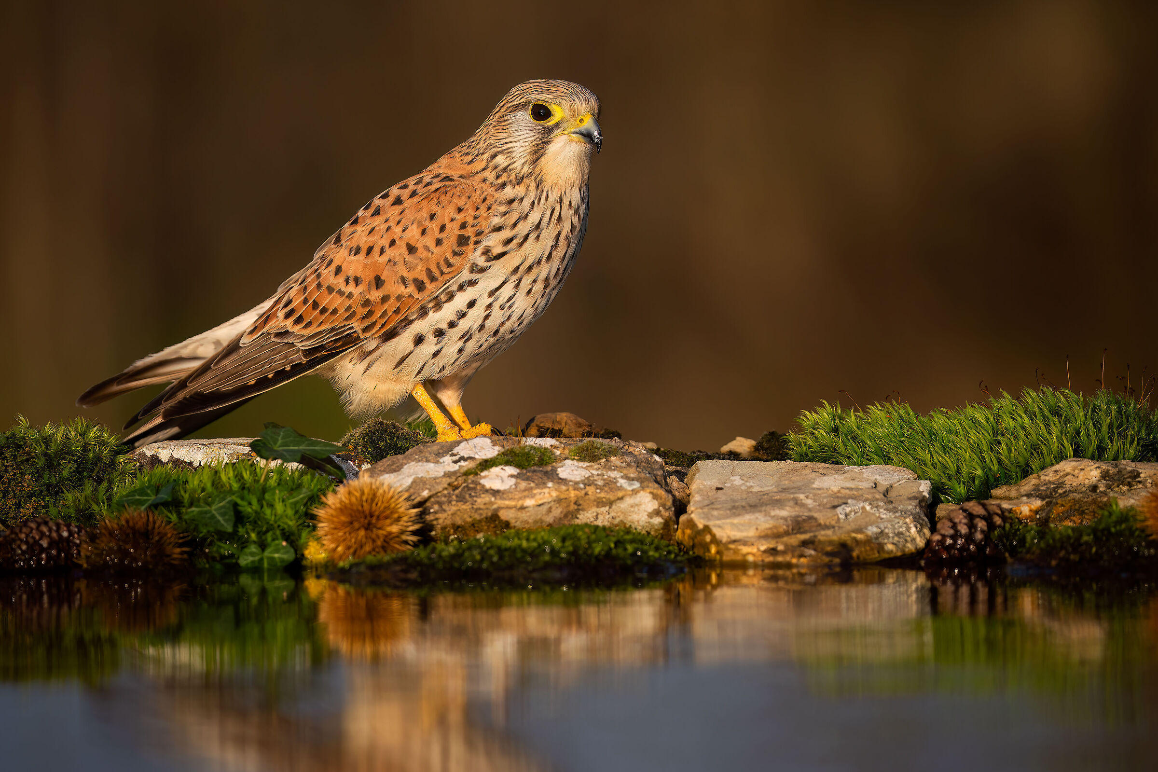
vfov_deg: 2.8
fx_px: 15728
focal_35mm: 489
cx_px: 579
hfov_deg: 4.2
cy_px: 386
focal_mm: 489
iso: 500
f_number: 6.3
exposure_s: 1/2500
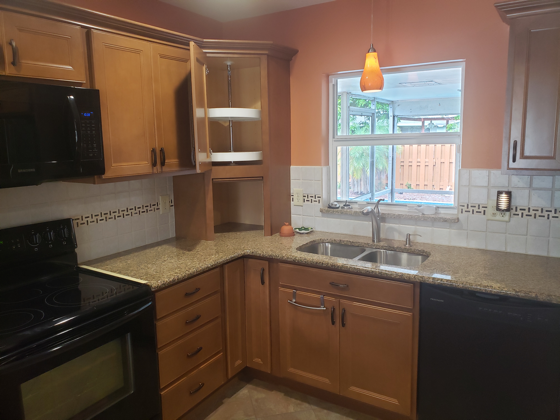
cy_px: 210
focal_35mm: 26
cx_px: 280
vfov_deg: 53.1
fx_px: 421
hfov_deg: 67.3
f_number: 2.4
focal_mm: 4.3
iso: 320
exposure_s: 1/60
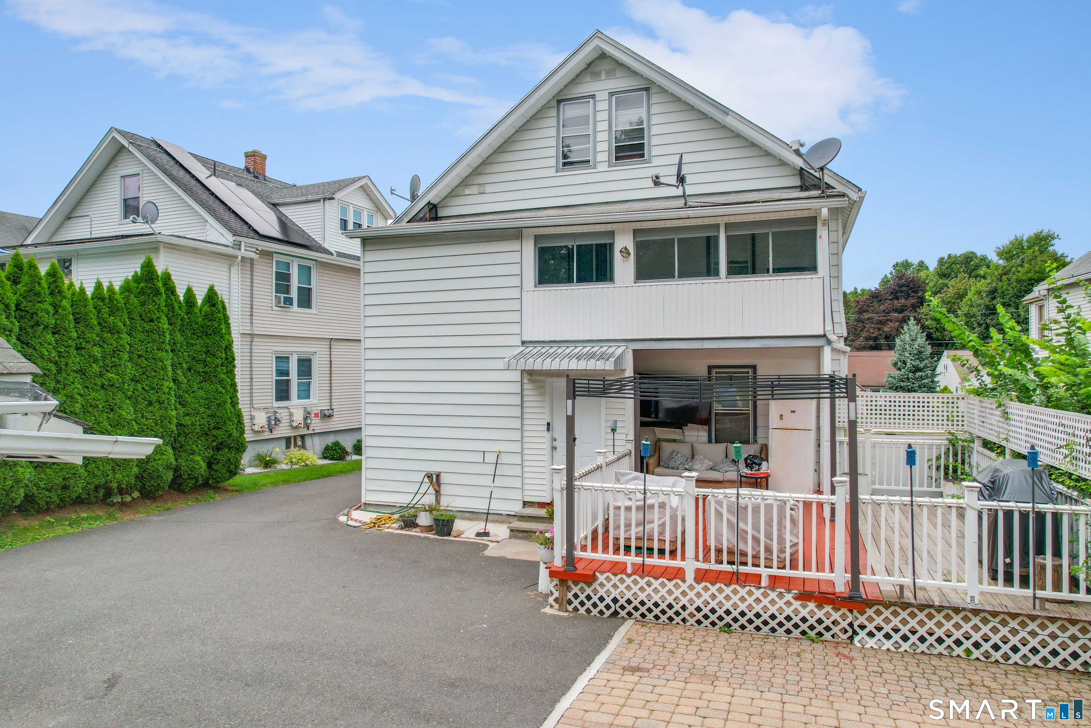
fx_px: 667
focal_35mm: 22
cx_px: 546
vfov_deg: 57.2
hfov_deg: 78.6
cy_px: 364
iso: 100
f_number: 2.8
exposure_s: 1/730
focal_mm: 8.38
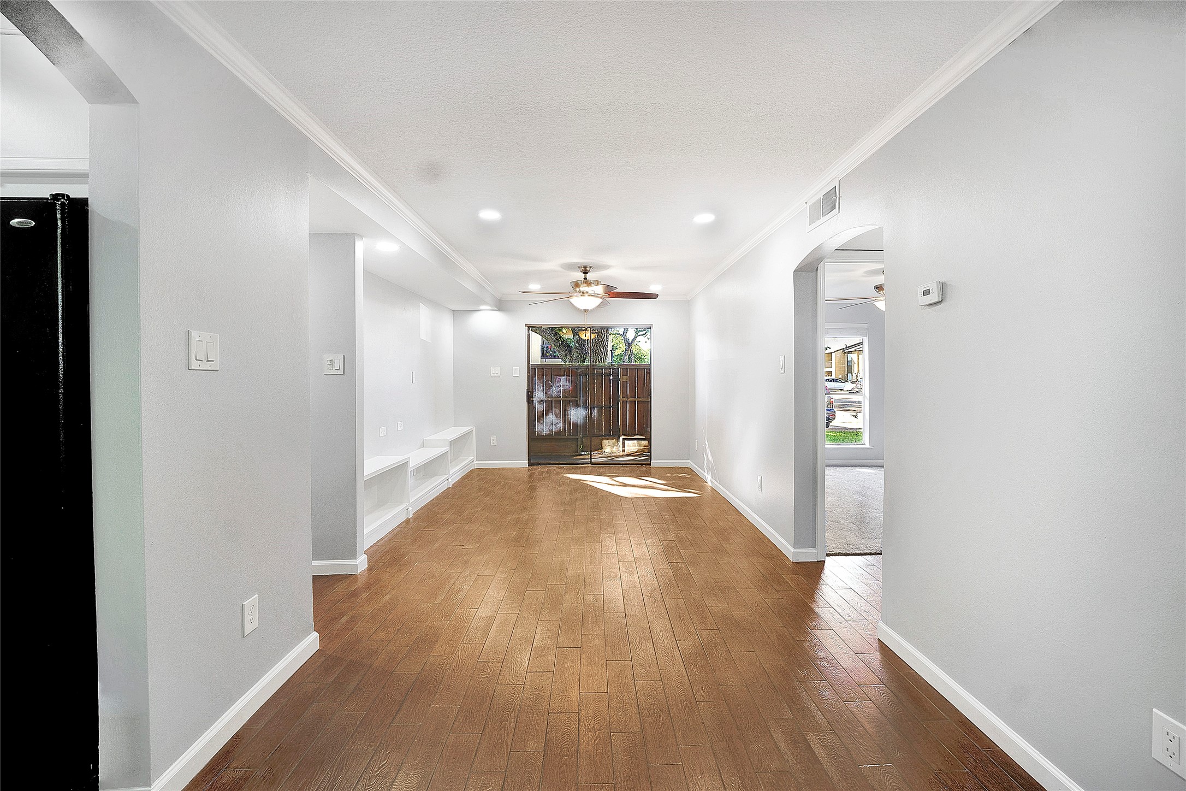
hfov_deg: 108.3
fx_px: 428
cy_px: 396
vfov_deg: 85.4
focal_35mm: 13
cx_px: 593
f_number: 6.3
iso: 100
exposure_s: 1/8
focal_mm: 9
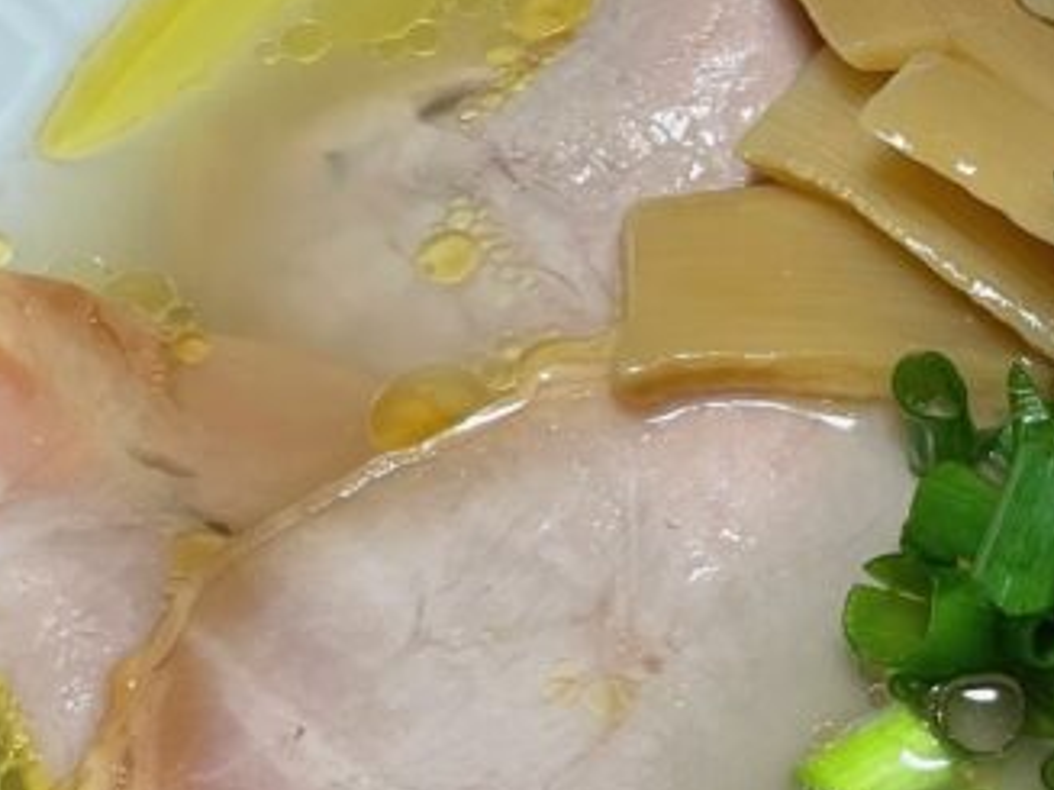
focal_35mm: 163
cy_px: 606
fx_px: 4961
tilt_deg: -54.6
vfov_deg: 9.1
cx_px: 1209
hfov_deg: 11.9
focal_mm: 6
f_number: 2
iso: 125
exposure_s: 1/50
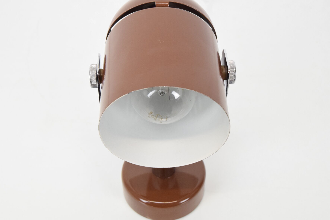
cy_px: 105
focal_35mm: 48
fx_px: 440
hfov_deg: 41.1
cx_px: 166
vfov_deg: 28.1
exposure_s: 1/160
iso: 1600
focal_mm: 28
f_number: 6.3
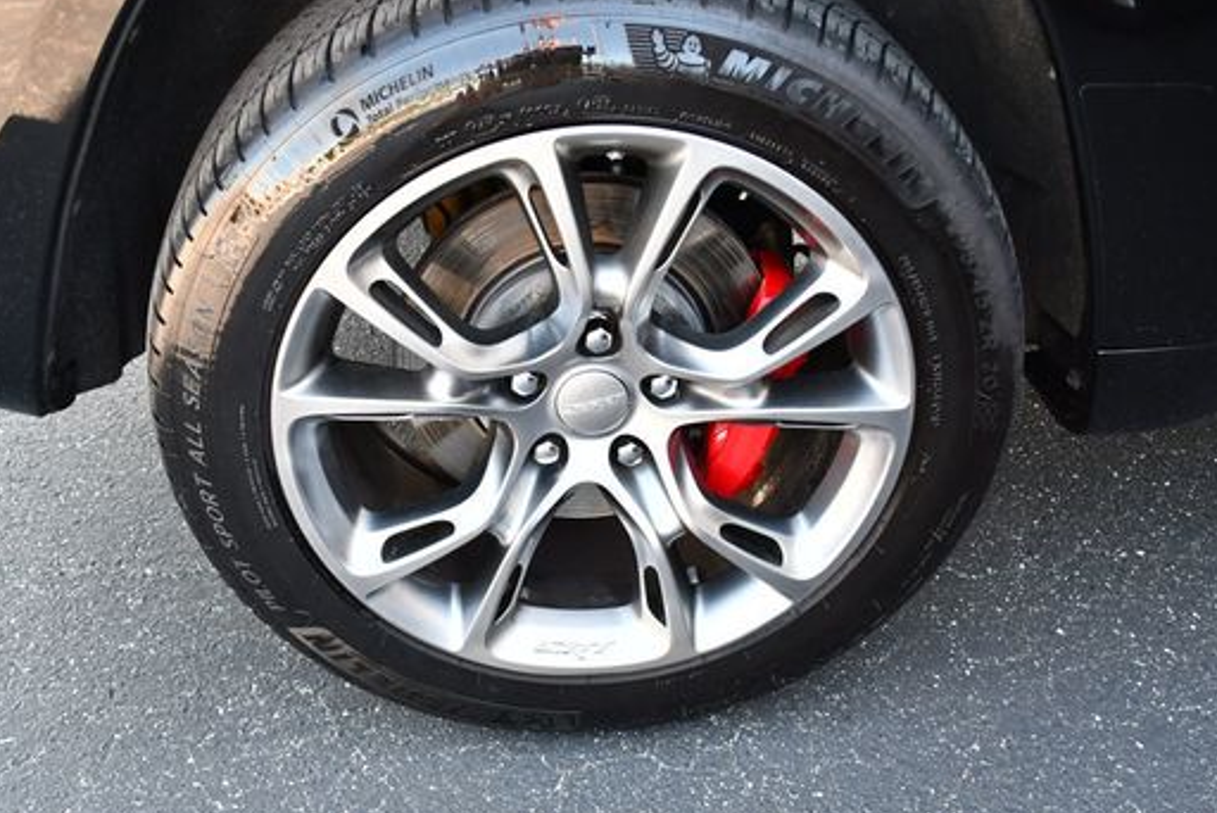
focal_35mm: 45
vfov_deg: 29.9
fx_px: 1522
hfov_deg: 43.5
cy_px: 404
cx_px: 556
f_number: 3.5
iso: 800
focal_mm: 18
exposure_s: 1/250
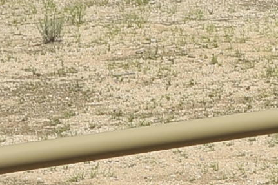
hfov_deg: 10.0
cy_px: -178
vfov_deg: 7.1
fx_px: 1451
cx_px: 582
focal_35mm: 188
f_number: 9
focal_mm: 27
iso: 200
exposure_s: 1/800
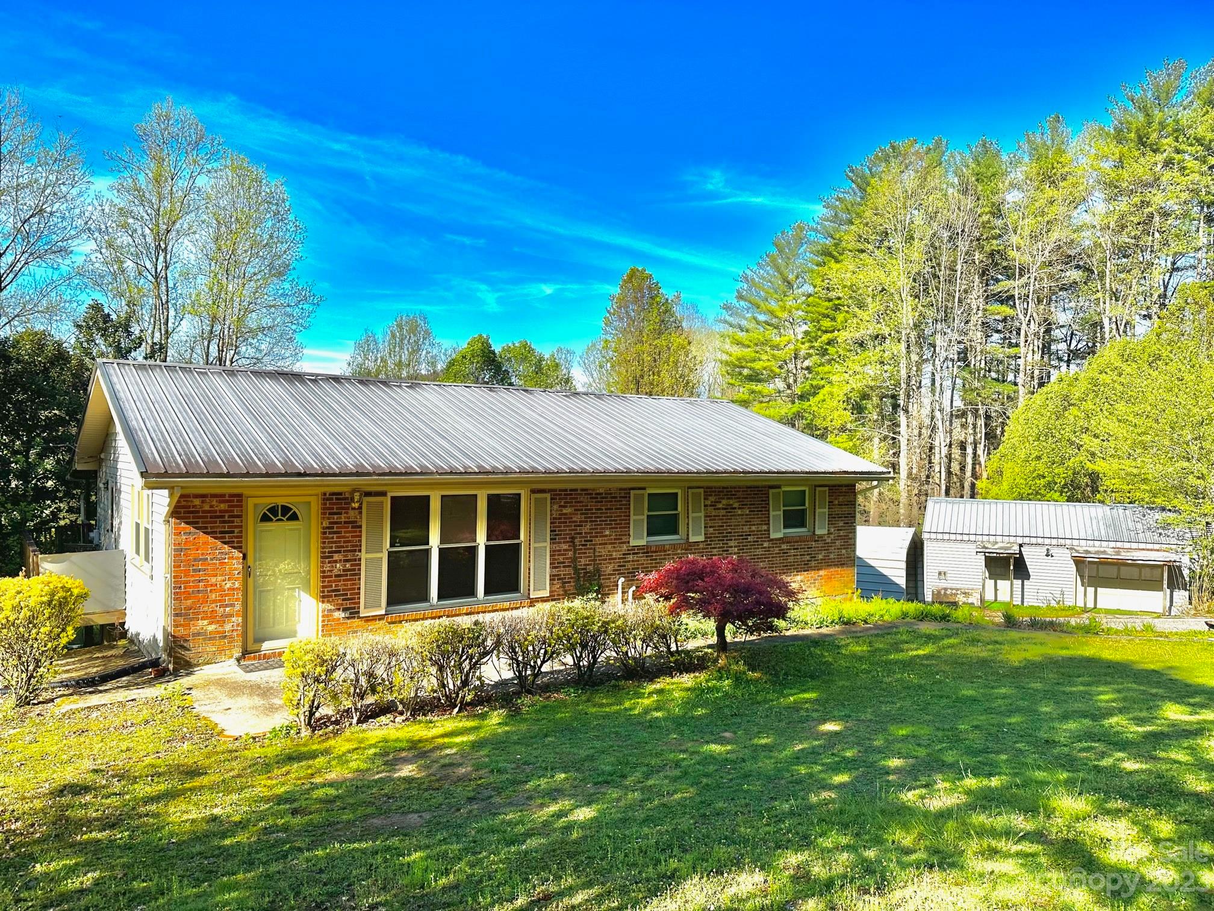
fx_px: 842
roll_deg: -0.6
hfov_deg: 71.6
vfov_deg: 56.8
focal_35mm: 24
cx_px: 607
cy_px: 456
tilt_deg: -1.2
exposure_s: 1/3472
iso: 80
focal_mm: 6.86
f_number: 1.78
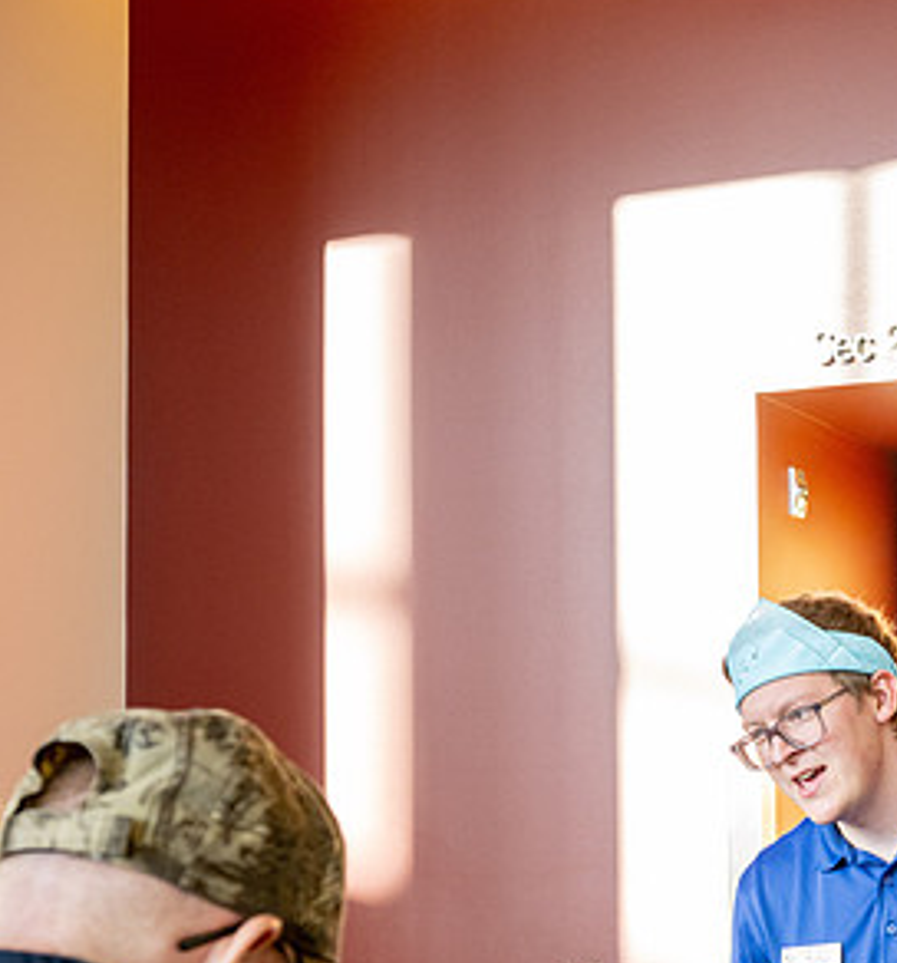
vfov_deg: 28.7
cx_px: 887
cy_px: 719
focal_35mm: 61
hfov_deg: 25.9
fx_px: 1855
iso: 800
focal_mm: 30
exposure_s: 1/320
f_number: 4
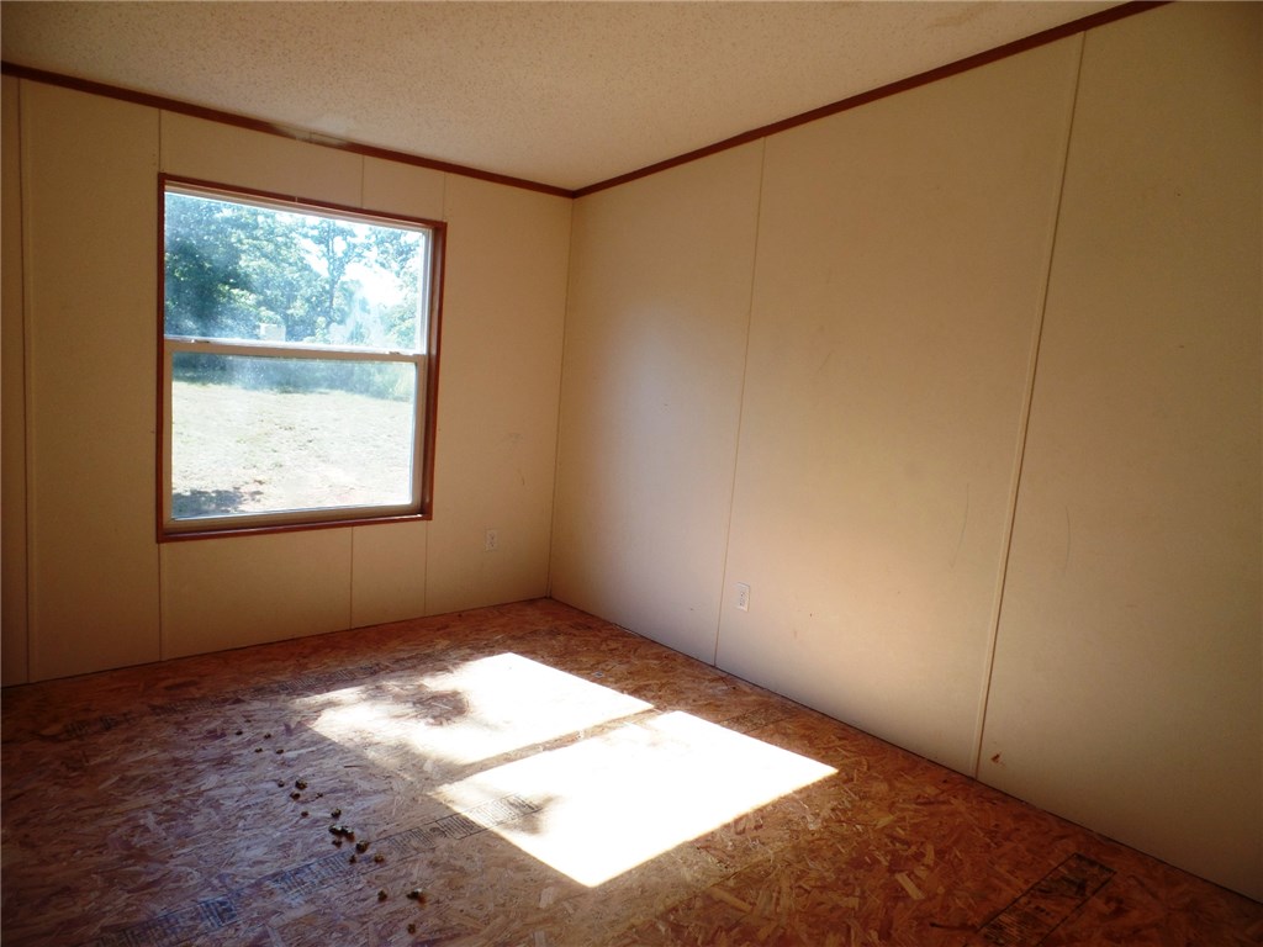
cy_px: 474
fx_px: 839
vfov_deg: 58.9
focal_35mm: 23
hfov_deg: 73.9
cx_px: 632
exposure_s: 1/90
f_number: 3.5
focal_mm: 4.1
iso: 80
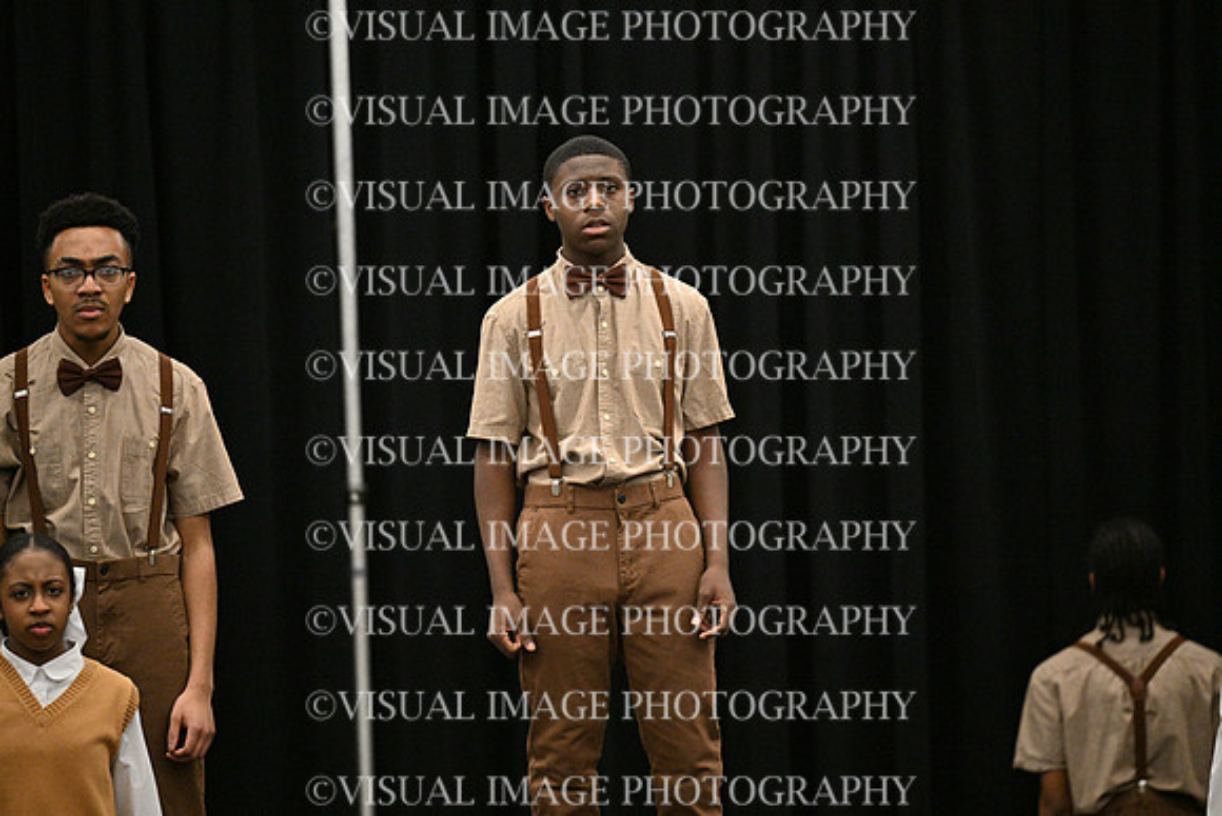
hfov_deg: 10.3
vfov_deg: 6.9
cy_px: 408
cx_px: 611
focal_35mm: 200
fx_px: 6790
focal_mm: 200
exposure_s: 1/1000
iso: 6400
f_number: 2.8
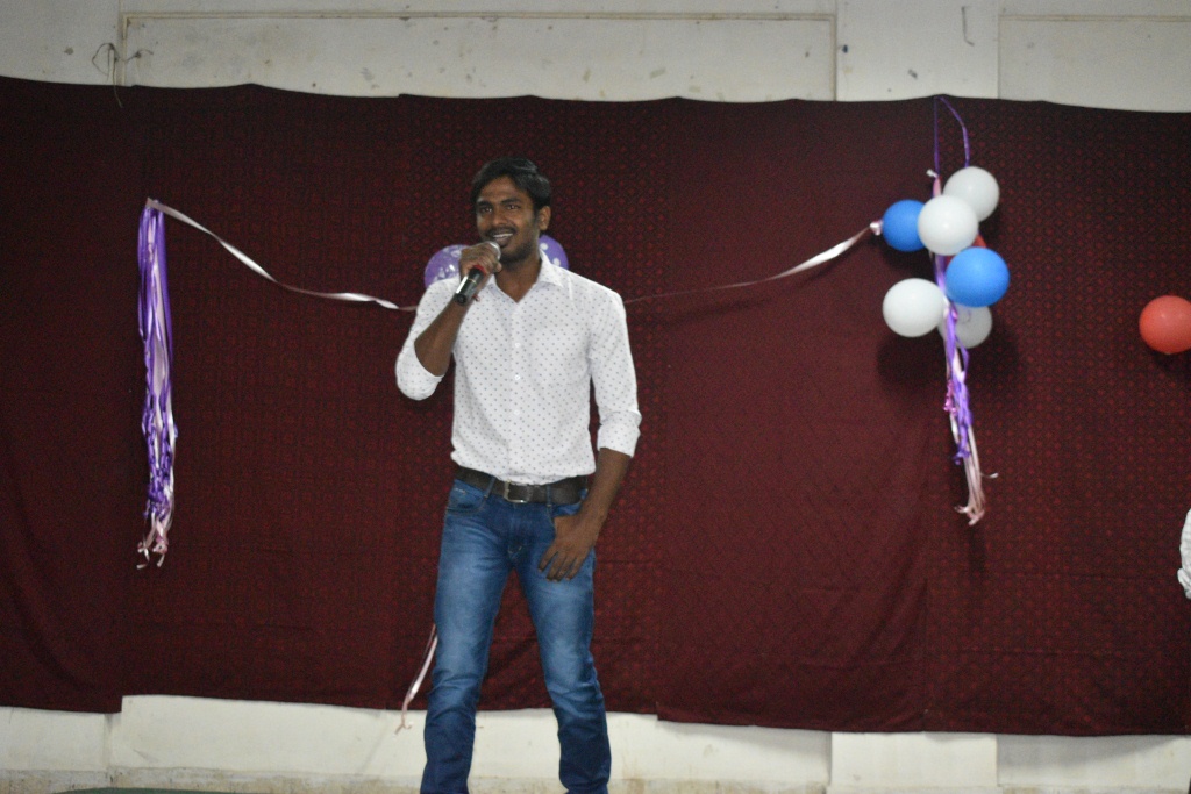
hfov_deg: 33.4
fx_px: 1985
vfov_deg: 22.6
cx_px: 596
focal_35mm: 60
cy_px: 397
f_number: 4.8
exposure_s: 1/60
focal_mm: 40
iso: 6400
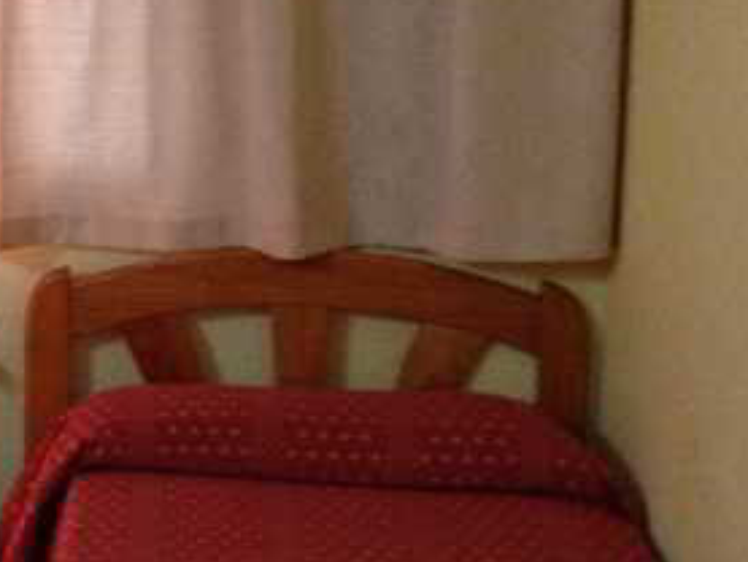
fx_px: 2183
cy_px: 146
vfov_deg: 14.6
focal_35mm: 101
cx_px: -300
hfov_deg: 17.8
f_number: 2.4
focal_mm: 4.28
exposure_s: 1/20
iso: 250
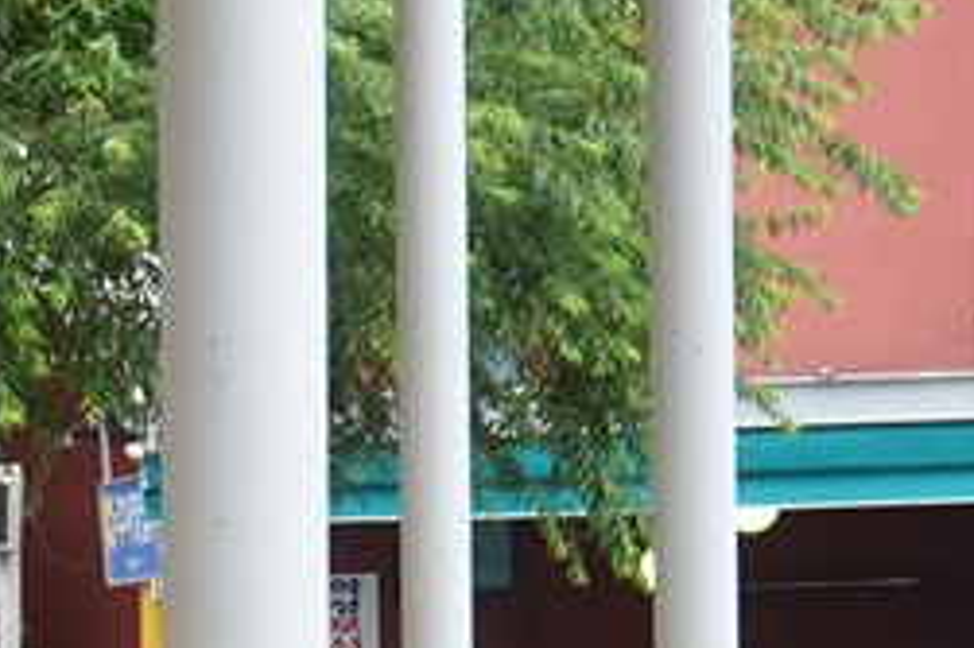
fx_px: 7543
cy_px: 1552
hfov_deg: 7.0
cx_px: -1347
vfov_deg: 4.8
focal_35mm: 279
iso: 800
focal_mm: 35
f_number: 7.1
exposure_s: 1/100
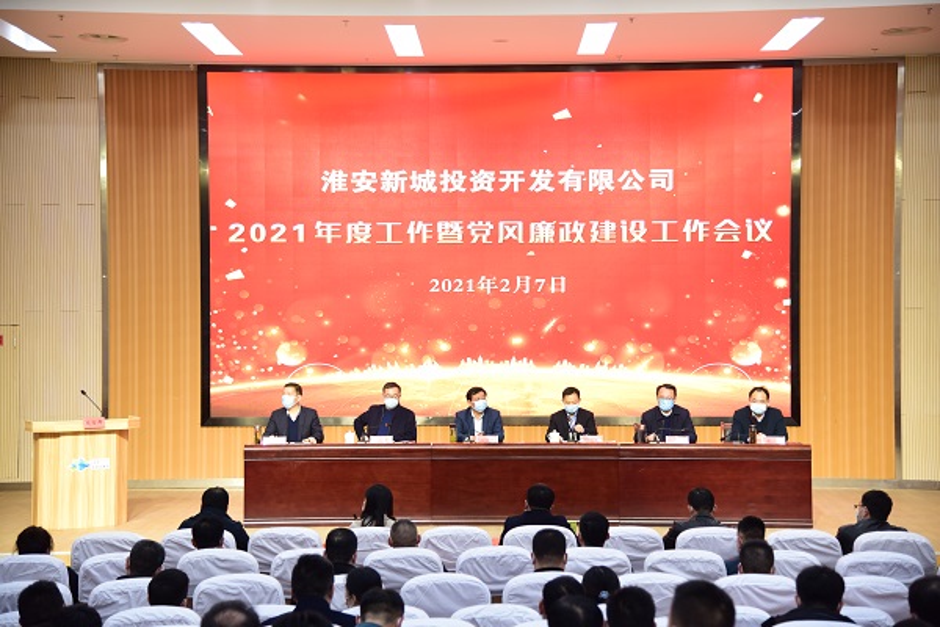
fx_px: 1828
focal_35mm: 70
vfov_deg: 19.5
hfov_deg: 28.8
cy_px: 314
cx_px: 470
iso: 800
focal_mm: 70
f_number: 4
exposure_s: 1/45
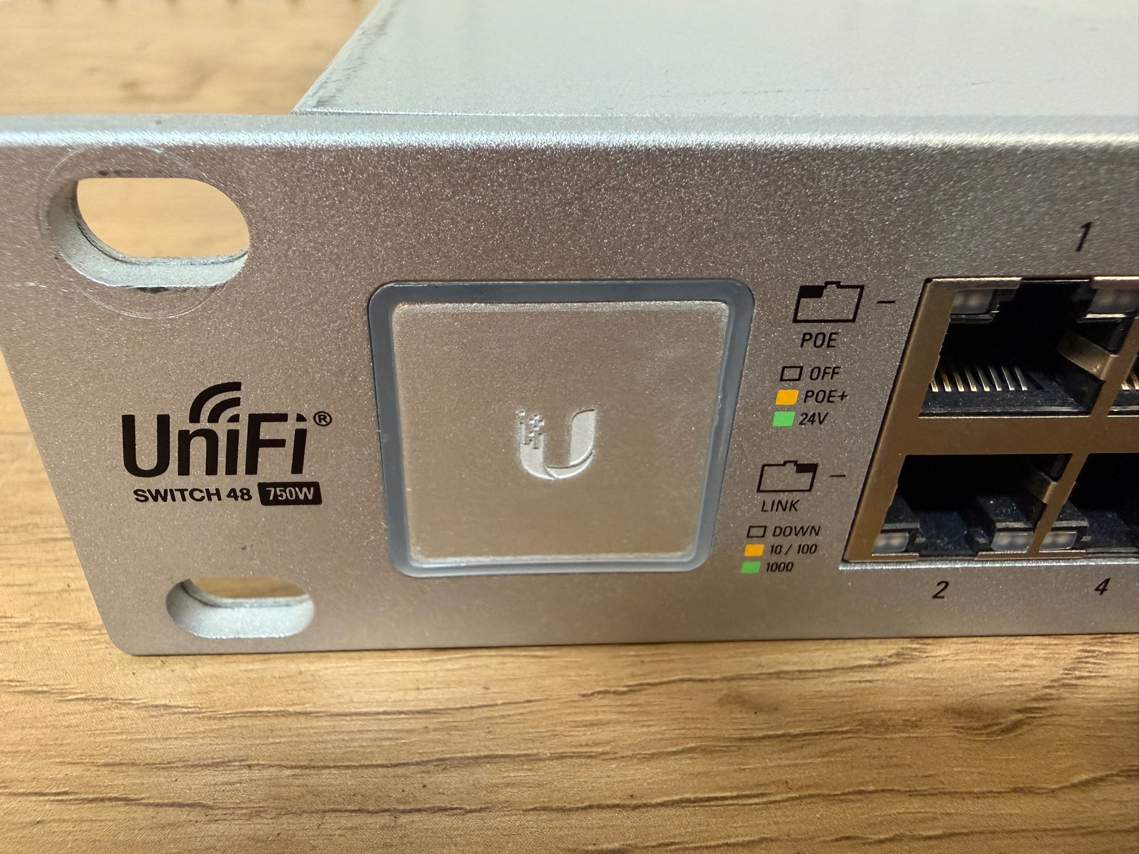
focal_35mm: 24
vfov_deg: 56.8
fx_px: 790
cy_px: 427
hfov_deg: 71.6
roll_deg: -0.3
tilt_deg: -34.1
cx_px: 570
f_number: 2.2
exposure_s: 1/50
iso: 400
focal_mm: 2.22
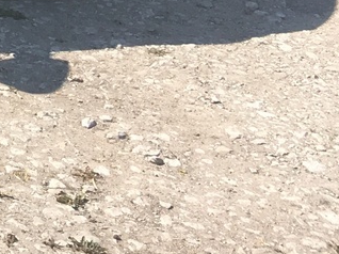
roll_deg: -2.3
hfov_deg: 11.1
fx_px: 1429
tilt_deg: -10.2
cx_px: -498
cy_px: -321
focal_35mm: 146
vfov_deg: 9.3
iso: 25
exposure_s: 1/785
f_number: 2.2
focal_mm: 4.15
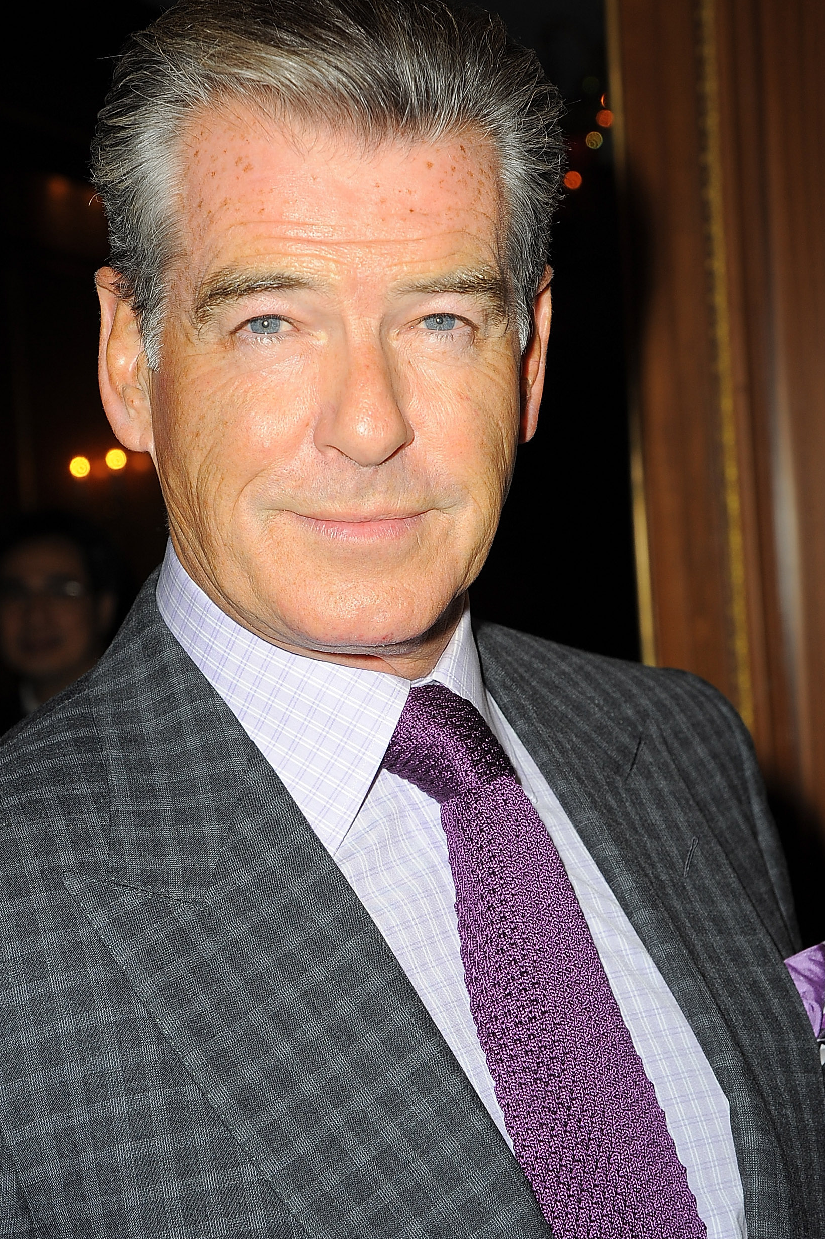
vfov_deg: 25.4
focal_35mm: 80
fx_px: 2752
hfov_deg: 17.0
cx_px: 329
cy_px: 589
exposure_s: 1/160
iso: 400
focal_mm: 66
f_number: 7.1
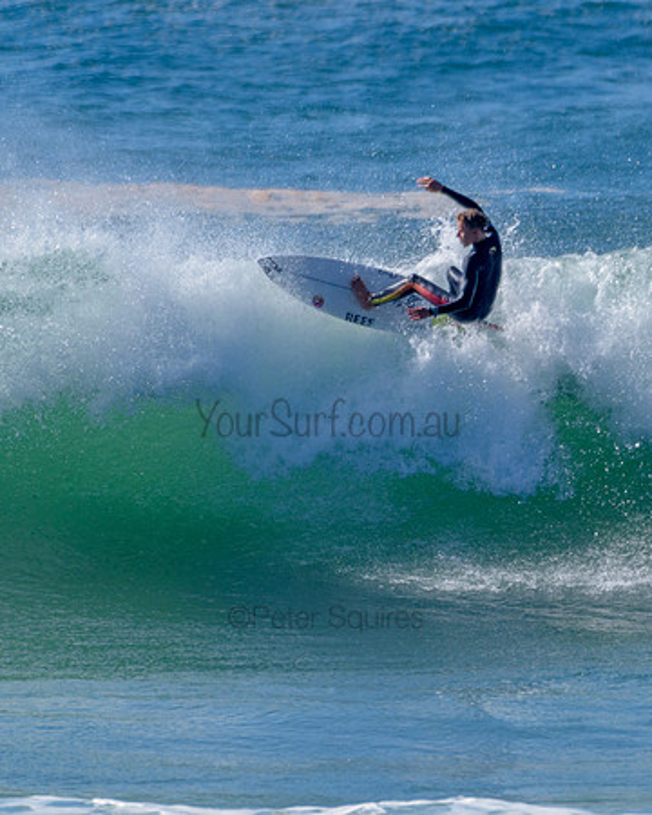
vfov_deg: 1.6
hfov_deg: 1.3
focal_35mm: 1193
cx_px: 456
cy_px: 377
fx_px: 28765
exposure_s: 1/2000
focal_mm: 500
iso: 140
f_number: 5.6
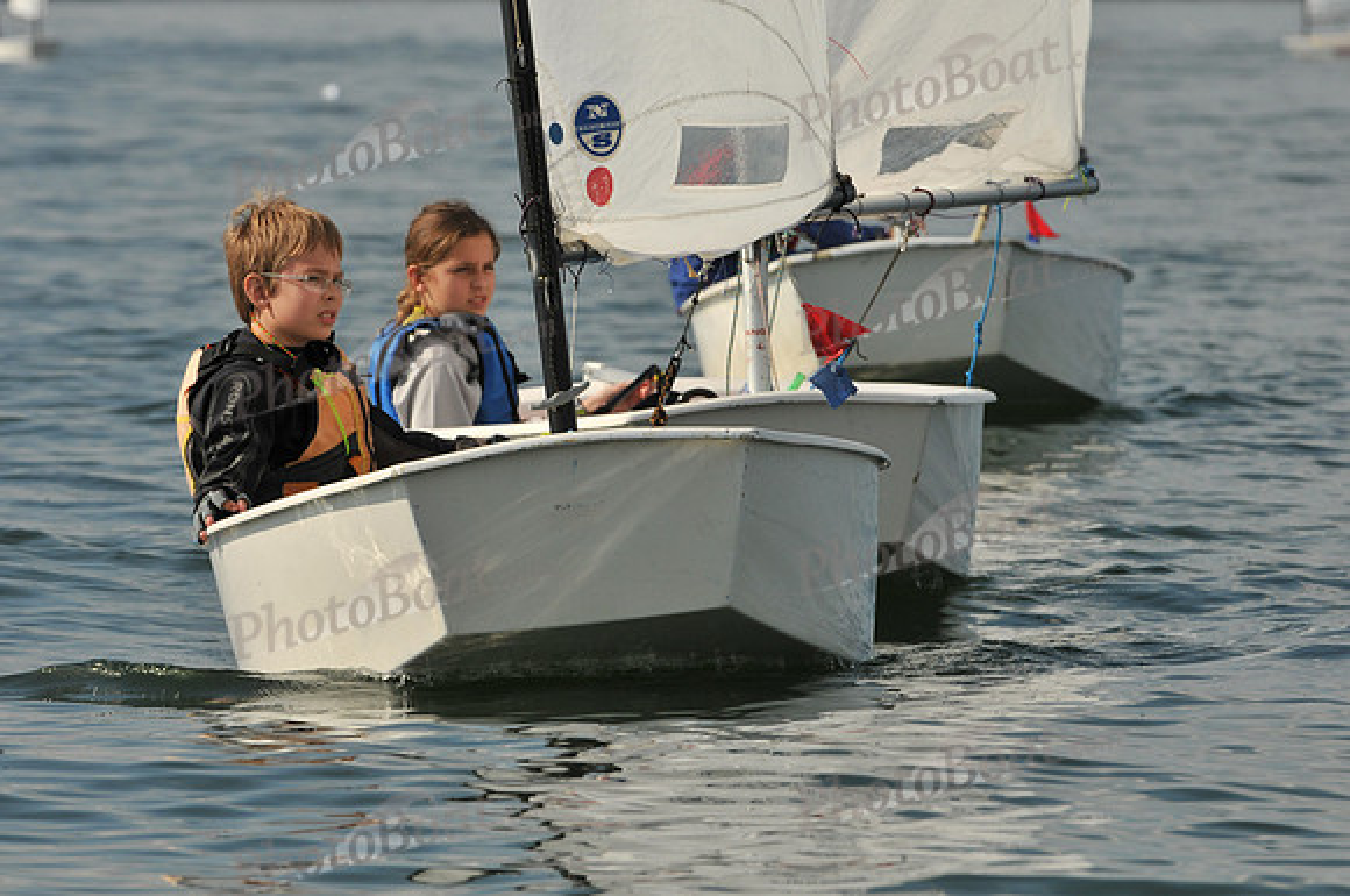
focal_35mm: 450
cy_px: 448
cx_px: 675
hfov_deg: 4.6
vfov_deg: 3.0
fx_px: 16851
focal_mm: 300
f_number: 10
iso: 200
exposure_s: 1/640
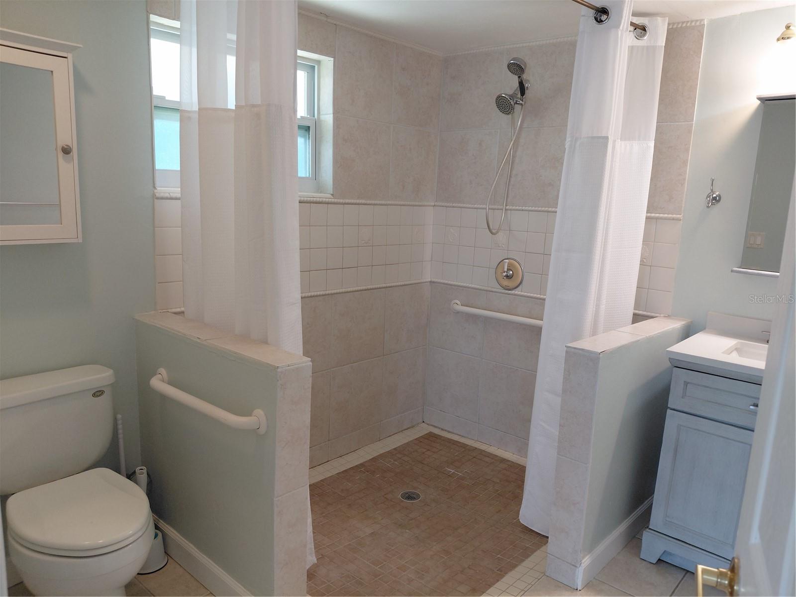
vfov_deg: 54.9
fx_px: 575
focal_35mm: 25
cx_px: 398
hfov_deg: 69.4
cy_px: 298
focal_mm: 4.69
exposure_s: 1/60
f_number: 1.8
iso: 100
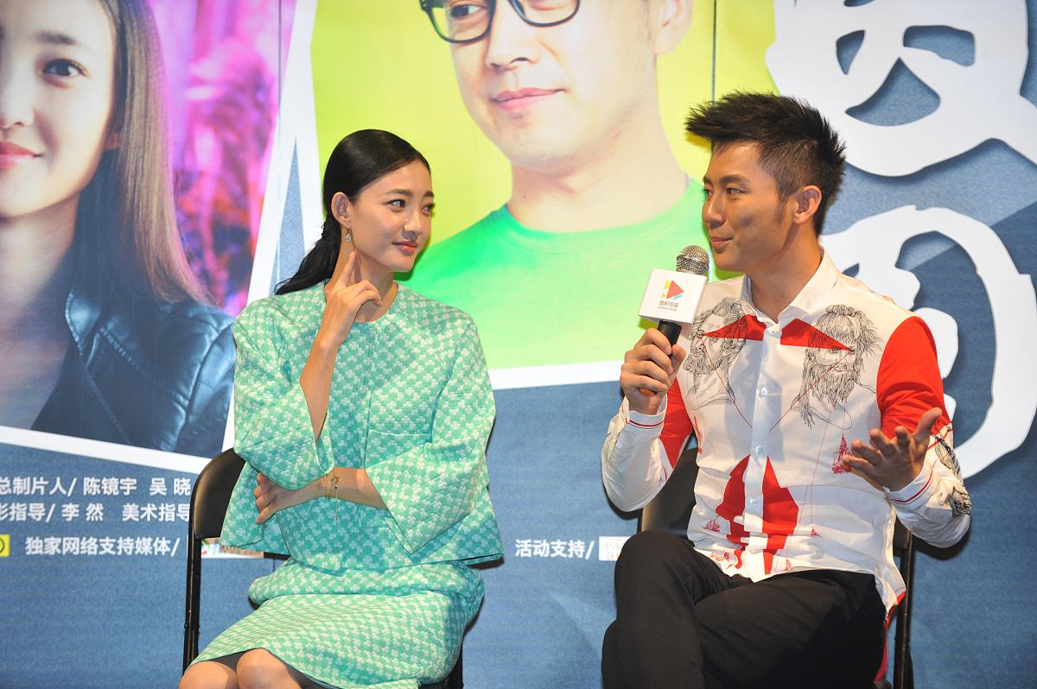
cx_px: 518
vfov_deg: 7.8
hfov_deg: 11.8
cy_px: 344
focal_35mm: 175
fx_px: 5037
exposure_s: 1/250
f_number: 4
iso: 1000
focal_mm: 175
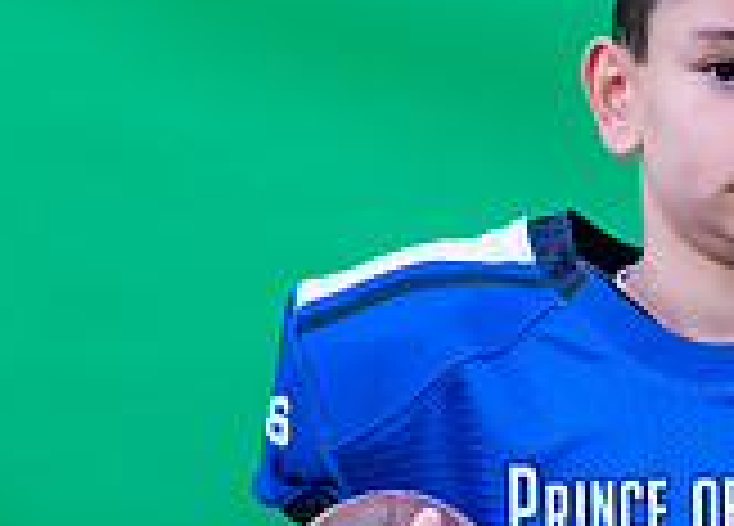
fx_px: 3926
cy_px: 553
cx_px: 779
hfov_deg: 10.6
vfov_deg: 7.6
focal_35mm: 188
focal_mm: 50
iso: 125
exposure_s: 1/400
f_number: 2.8
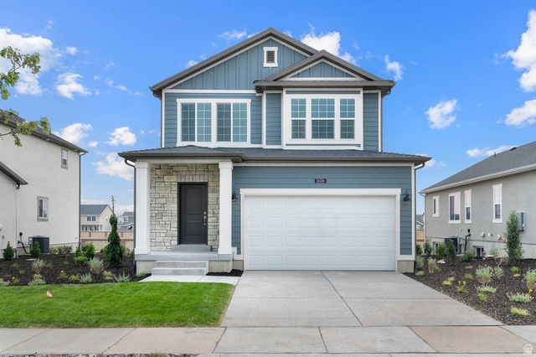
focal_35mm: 30
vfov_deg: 43.6
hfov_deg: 62.0
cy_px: 178
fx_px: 446
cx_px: 268
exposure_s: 1/800
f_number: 8
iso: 320
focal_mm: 30
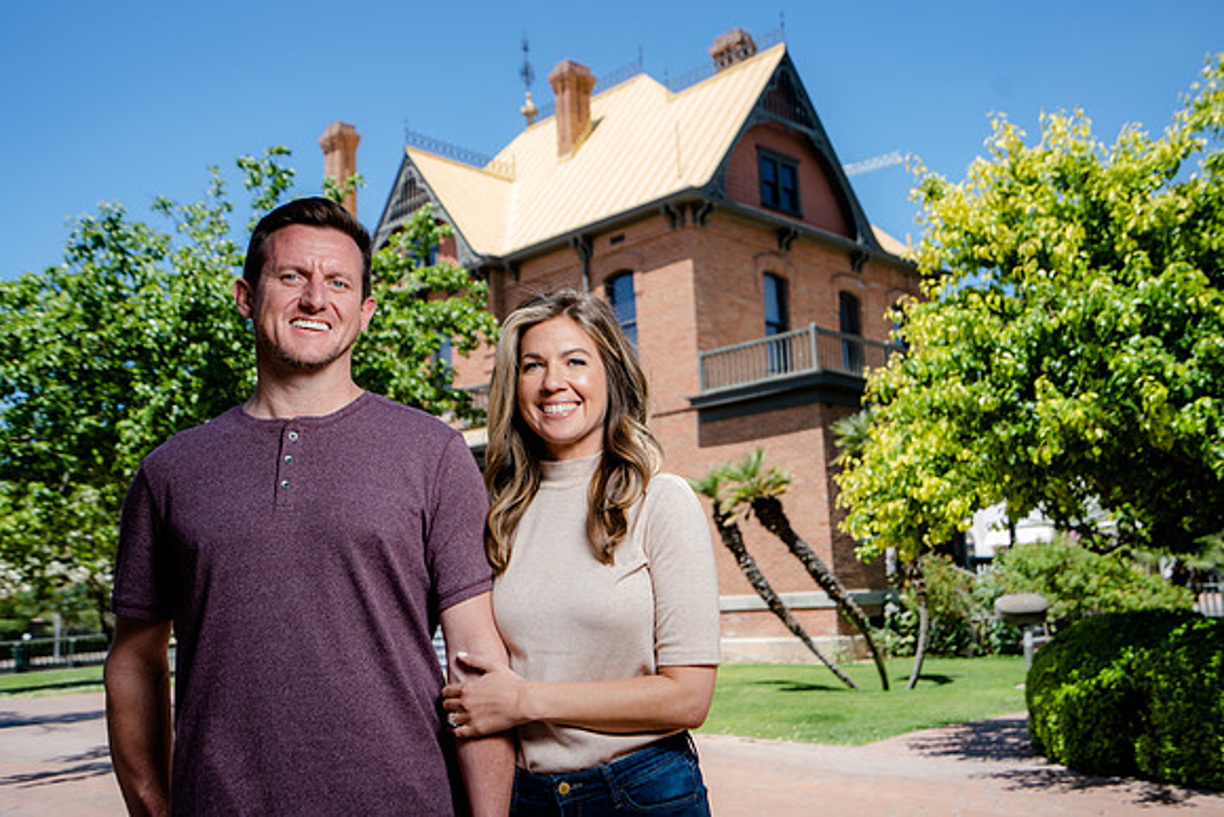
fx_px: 1190
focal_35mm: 35
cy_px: 408
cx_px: 612
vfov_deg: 37.9
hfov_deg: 54.4
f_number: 4
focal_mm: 35
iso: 50
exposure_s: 1/250
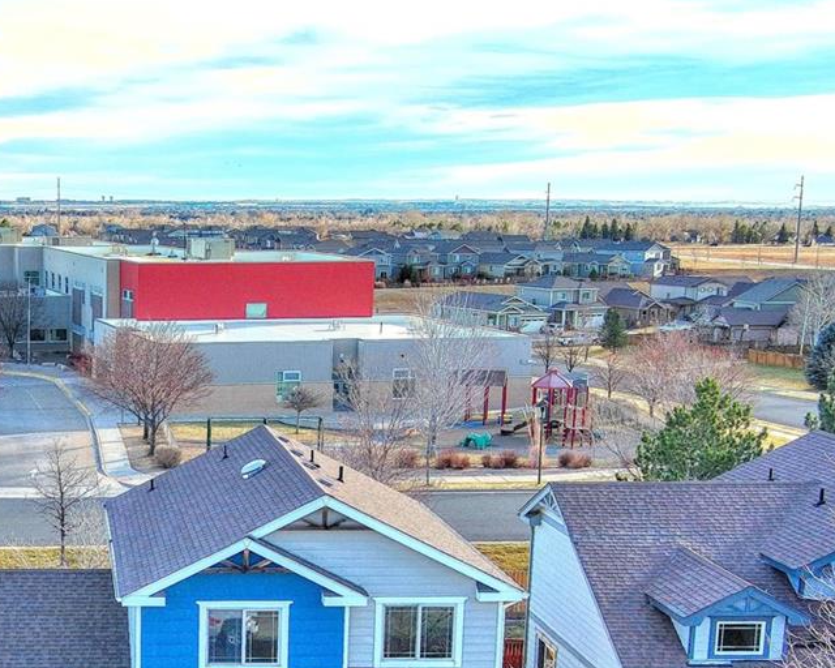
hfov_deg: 27.0
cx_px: 86
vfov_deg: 22.2
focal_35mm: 68
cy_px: 540
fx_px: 1680
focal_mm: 10.6
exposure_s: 1/909
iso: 100
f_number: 2.8
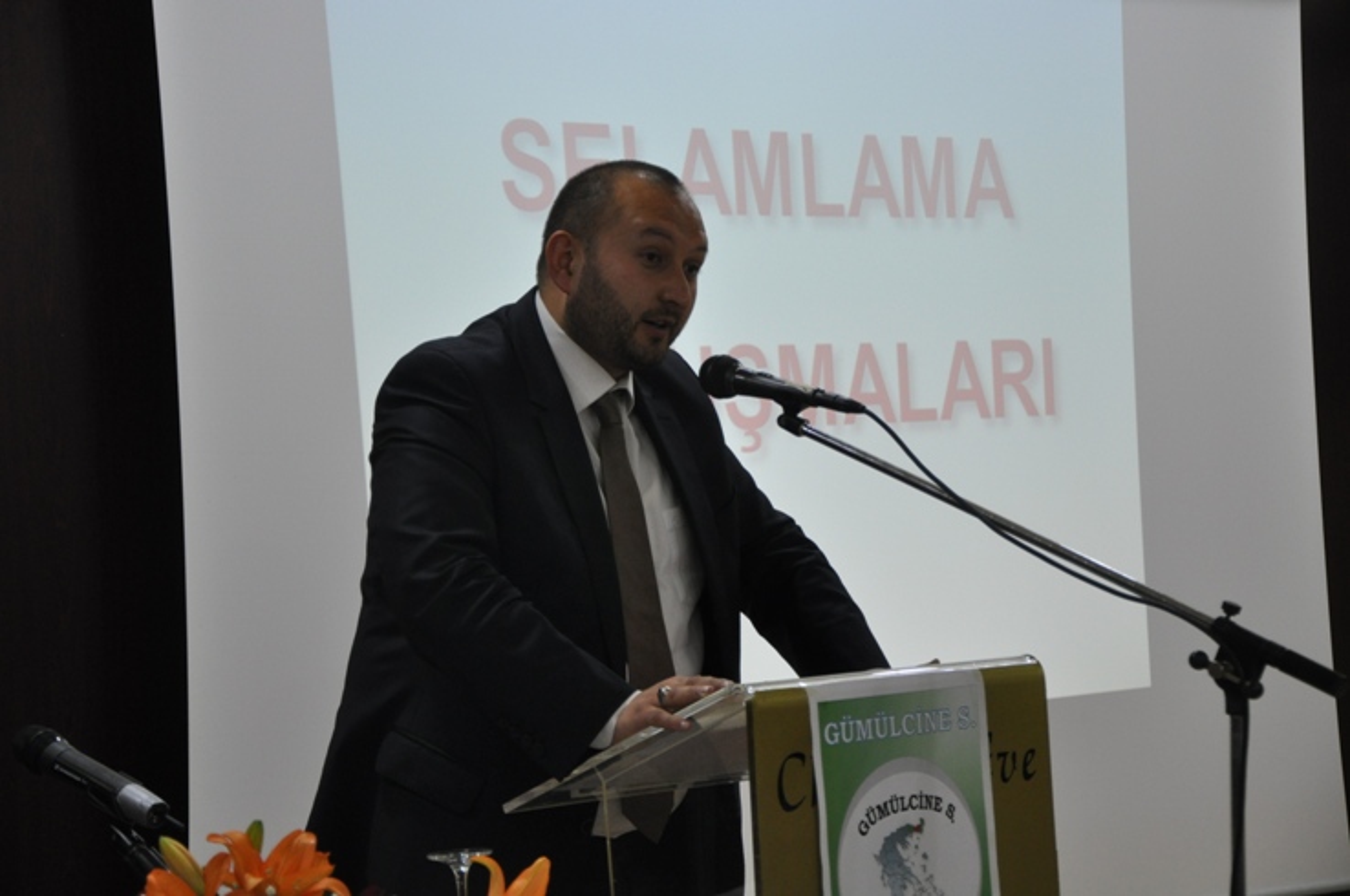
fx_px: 3708
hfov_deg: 20.6
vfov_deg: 13.8
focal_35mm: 99
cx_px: 675
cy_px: 448
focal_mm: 66
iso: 800
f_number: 5.3
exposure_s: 1/50
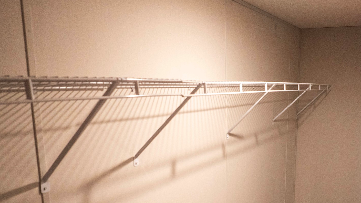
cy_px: 164
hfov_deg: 52.2
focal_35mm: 38
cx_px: 228
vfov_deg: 30.4
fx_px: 364
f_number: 2.8
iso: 370
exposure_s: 1/15
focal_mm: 12.29
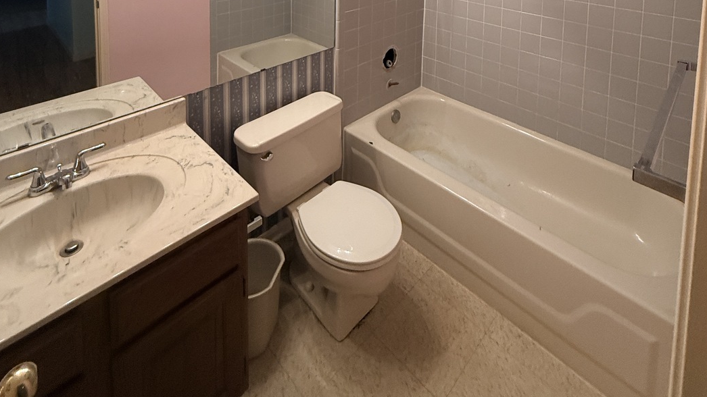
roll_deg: -0.3
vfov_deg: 40.8
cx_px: 356
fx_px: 394
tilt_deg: -2.7
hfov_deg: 83.9
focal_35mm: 21
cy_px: -57
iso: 250
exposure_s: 1/120
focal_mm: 2.22
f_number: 2.2
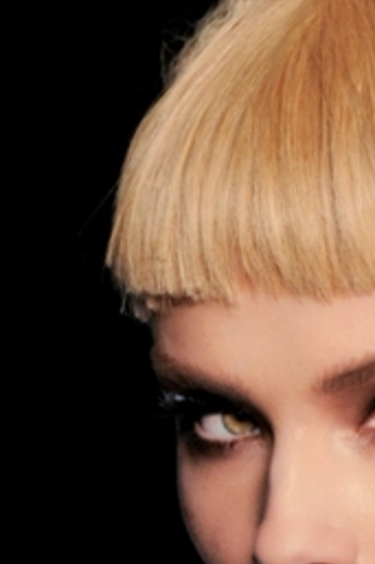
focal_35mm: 1511
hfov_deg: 0.9
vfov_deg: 1.4
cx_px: 425
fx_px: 23639
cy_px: 353
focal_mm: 360
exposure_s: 1/400
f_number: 4.5
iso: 1000
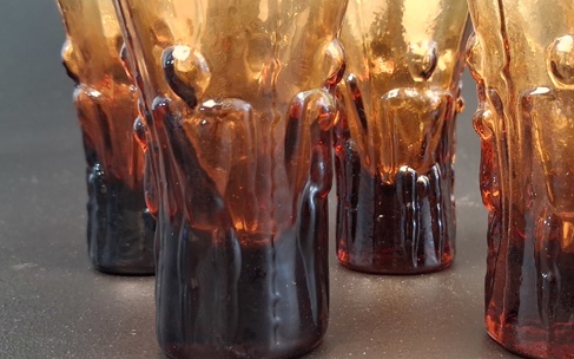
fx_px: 735
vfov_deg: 27.4
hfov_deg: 41.8
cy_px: 194
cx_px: 404
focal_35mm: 47
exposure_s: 1/25
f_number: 1.8
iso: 500
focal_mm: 4
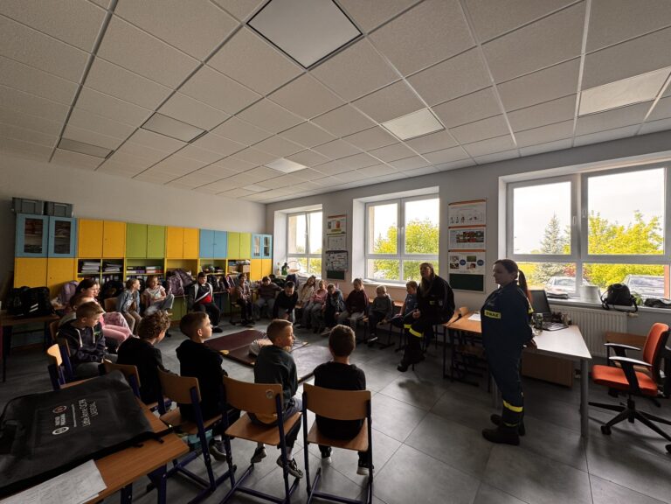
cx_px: 336
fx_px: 271
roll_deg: -1.7
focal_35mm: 14
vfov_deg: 85.7
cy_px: 252
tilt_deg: +1.2
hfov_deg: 102.1
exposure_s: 1/99
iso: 50
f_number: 2.2
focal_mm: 2.22
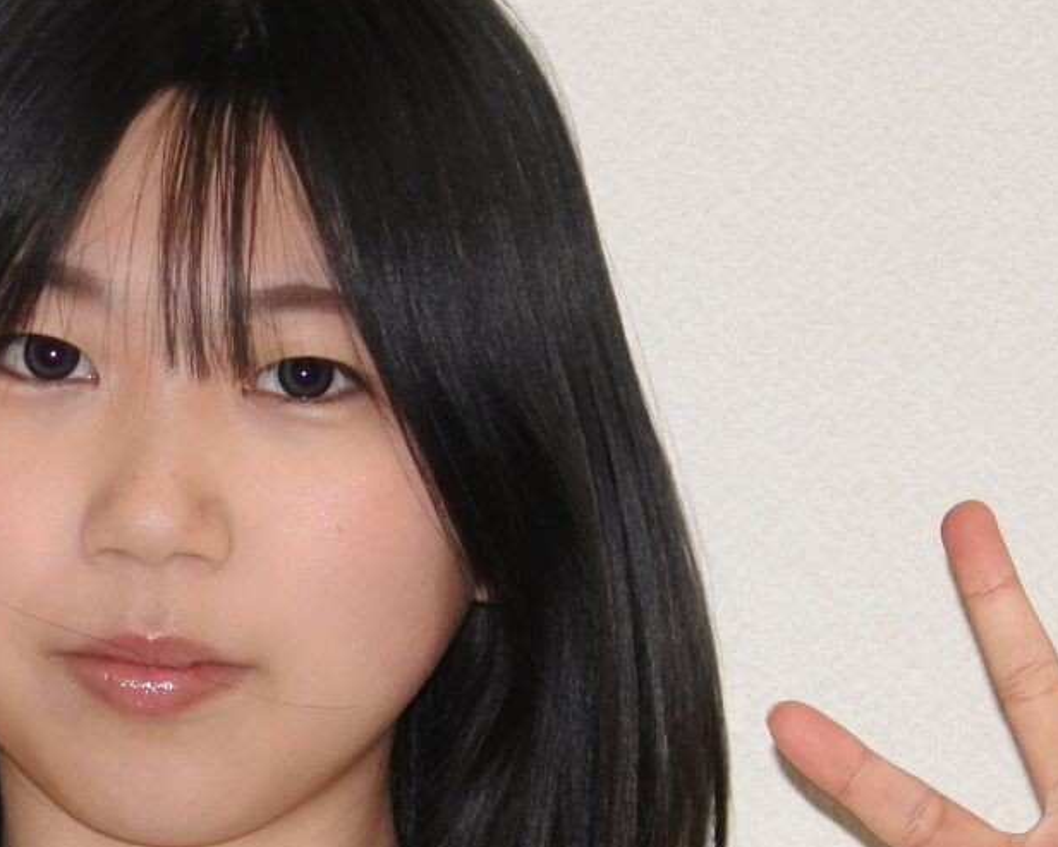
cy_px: 1006
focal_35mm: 191
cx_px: 119
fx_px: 5982
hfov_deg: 10.1
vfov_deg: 8.0
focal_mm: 18.5
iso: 280
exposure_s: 1/60
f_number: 2
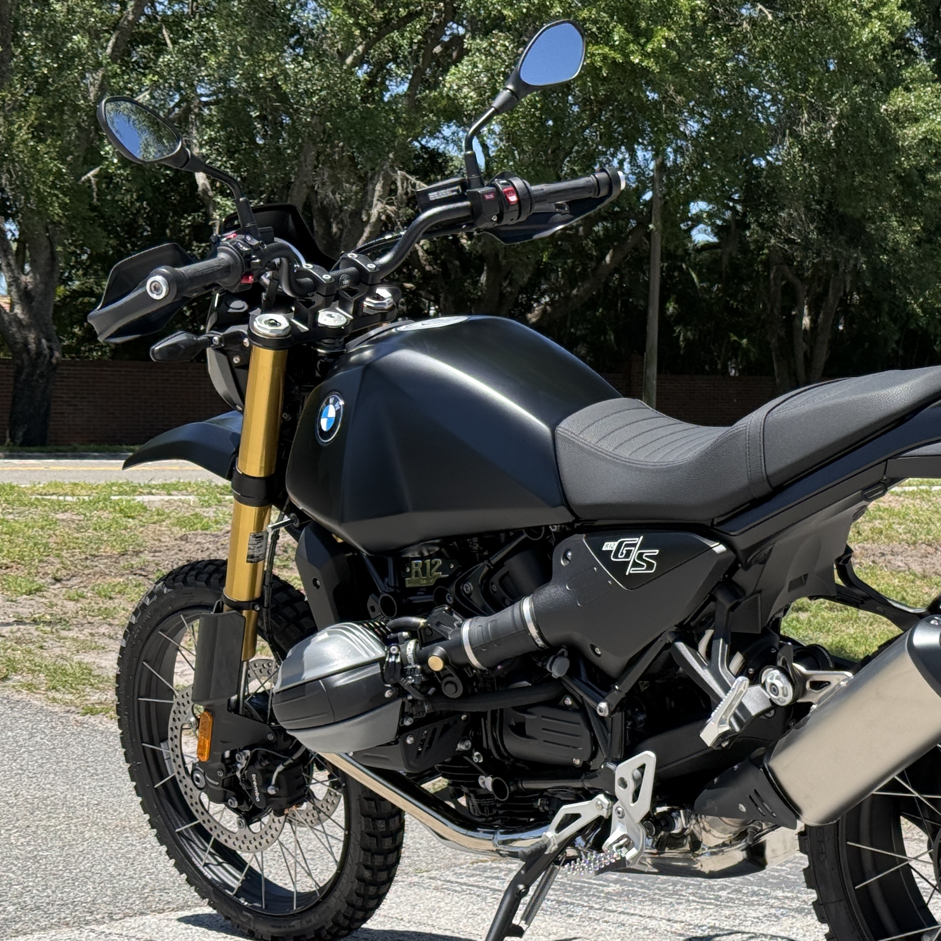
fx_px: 2430
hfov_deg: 21.8
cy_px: 589
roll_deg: +0.2
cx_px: 679
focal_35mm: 79
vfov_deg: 21.9
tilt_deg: -4.2
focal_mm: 6.76
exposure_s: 1/3226
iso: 80
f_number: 1.78
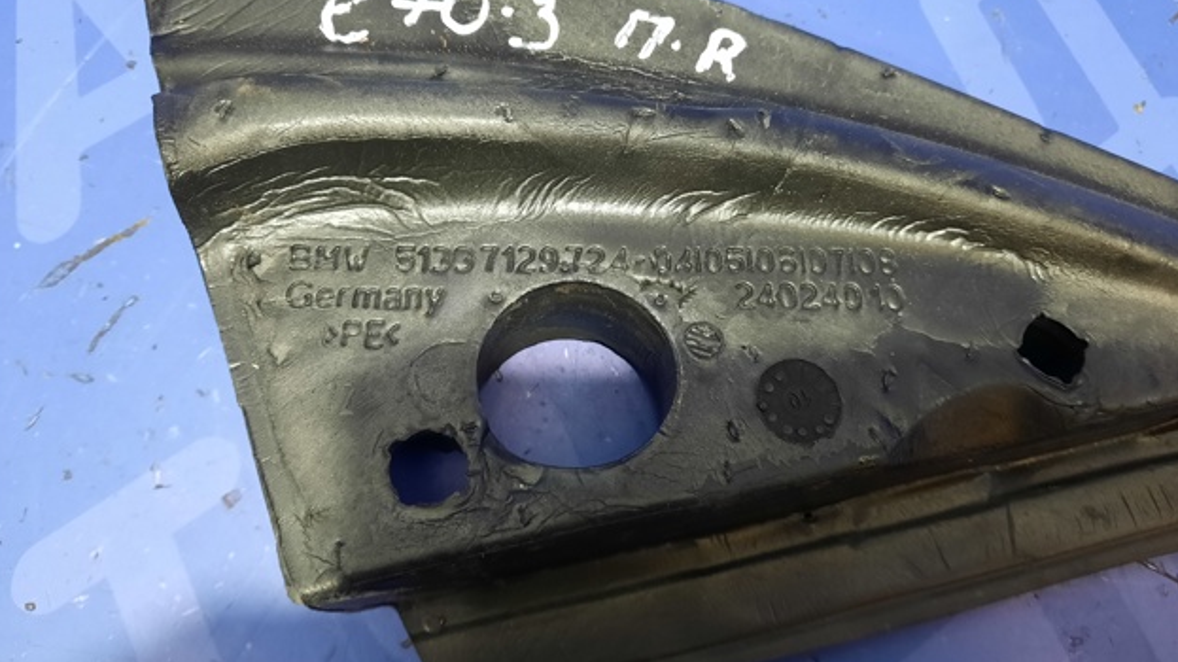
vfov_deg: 41.1
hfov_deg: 67.9
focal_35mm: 28
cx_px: 588
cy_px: 246
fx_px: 874
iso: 500
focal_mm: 4.6
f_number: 2
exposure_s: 1/25
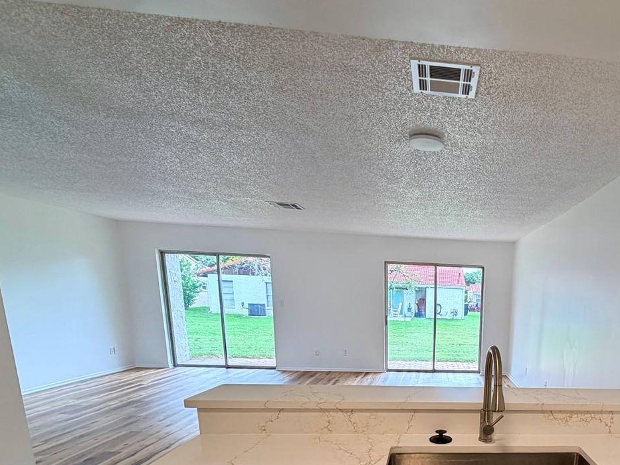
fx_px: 430
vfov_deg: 52.1
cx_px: 476
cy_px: 390
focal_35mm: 24
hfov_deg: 66.4
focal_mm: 2.22
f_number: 2.2
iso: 125
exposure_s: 1/120
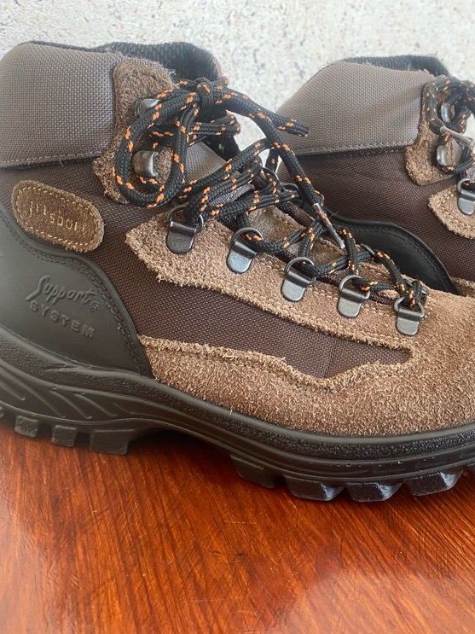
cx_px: 362
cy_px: 317
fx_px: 641
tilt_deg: -22.9
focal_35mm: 35
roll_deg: -2.5
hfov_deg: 39.5
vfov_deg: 52.6
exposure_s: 1/88
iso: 125
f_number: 1.8
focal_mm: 4.25
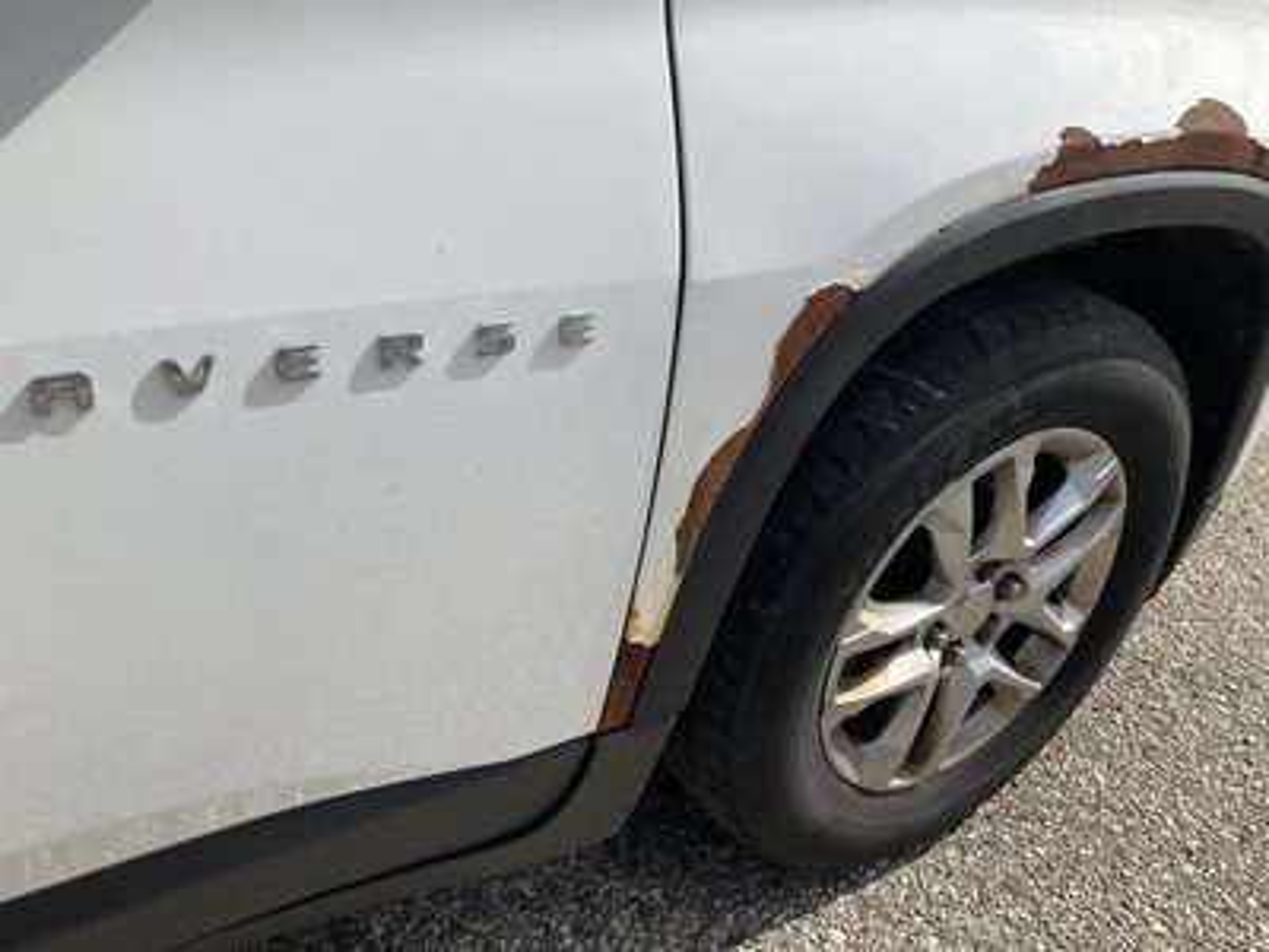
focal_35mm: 29
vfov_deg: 48.2
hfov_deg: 61.7
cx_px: 634
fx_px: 1063
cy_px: 476
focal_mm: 3
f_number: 1.8
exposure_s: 1/1984
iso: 25
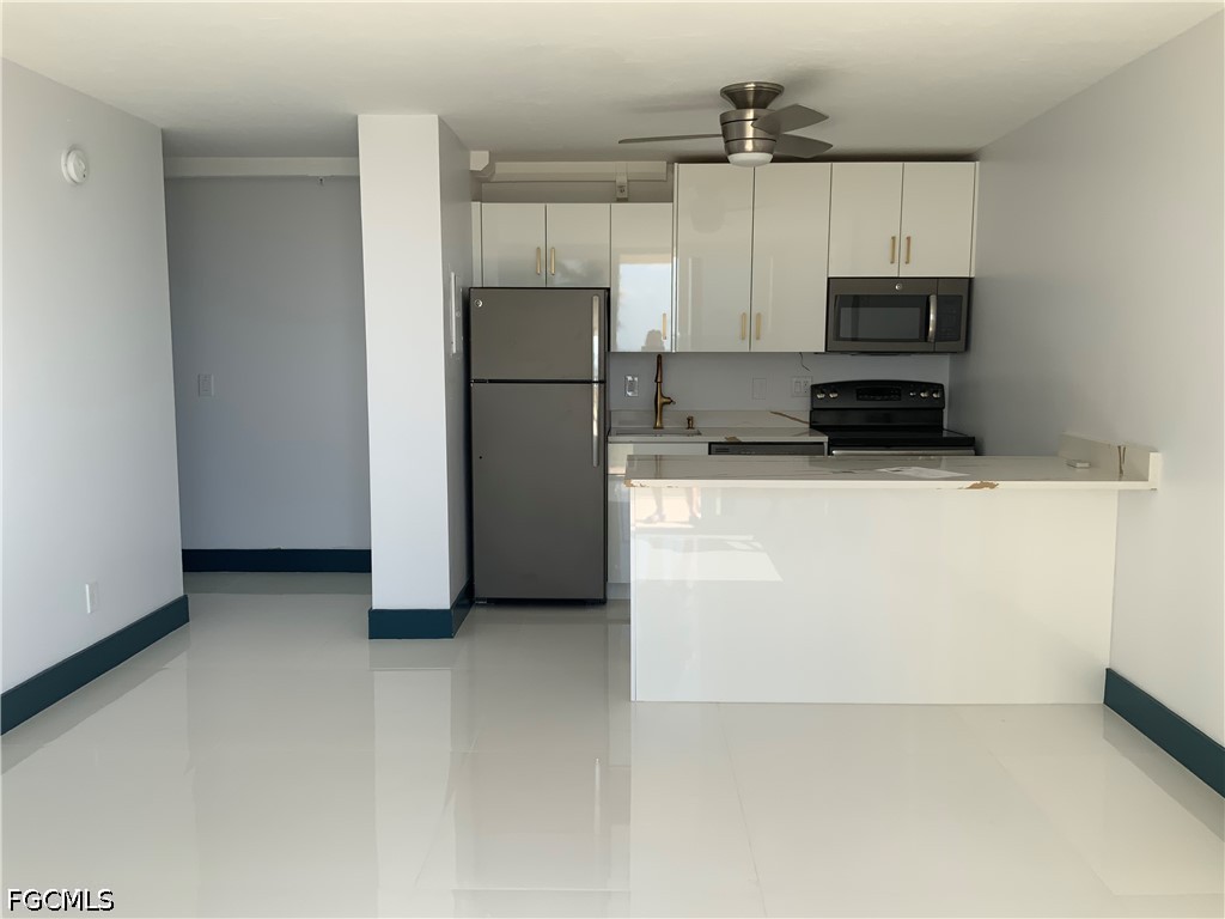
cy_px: 460
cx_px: 612
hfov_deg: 61.7
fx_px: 1026
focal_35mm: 29
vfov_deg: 48.2
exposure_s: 1/141
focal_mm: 3
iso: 16
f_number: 1.8
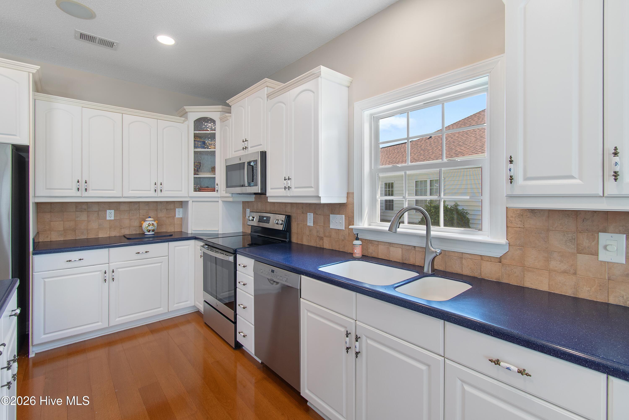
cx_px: 314
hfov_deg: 100.4
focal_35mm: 15
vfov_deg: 77.3
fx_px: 262
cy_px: 210
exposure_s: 1/25
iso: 100
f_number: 4.5
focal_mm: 10
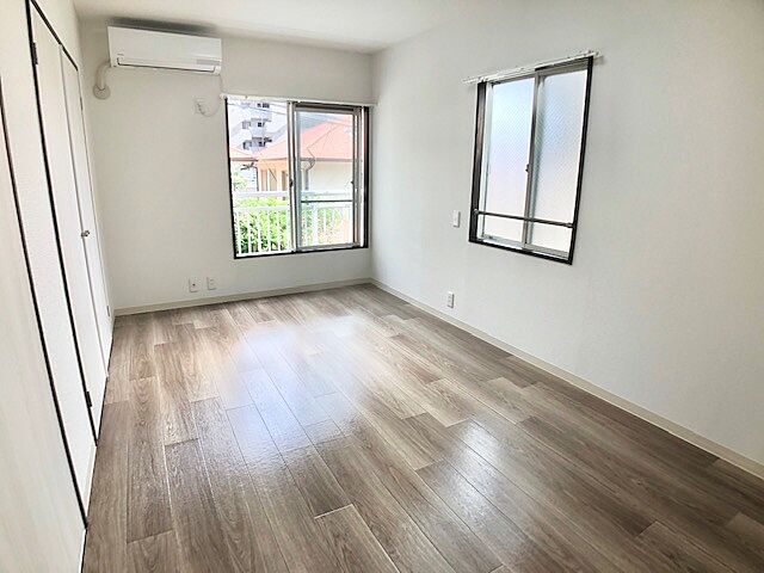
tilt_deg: -15.2
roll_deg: +0.9
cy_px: 286
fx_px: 618
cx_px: 382
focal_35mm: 28
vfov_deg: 49.7
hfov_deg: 63.4
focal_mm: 3.99
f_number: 1.8
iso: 20
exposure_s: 1/120
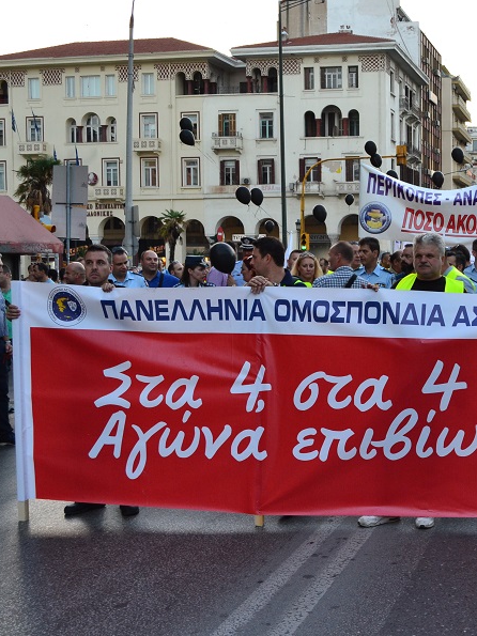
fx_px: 882
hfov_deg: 28.4
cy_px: 316
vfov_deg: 39.7
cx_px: 478
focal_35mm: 48
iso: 800
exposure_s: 1/60
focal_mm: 22
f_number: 7.1
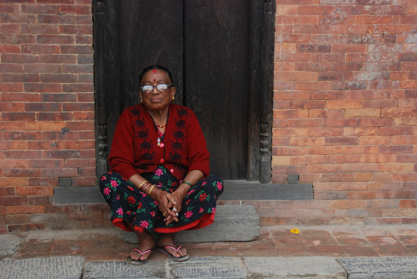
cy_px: 140
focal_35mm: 60
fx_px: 696
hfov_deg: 33.4
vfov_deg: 22.7
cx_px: 208
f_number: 9
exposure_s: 1/320
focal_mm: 40
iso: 1000
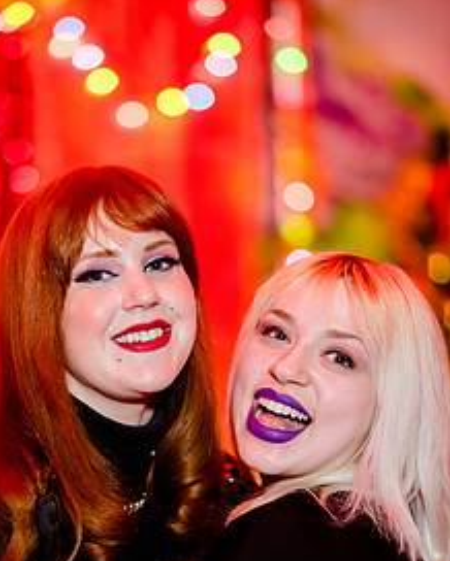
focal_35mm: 163
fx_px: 2711
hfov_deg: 9.5
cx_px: 167
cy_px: 425
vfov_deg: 11.8
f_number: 2
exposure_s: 1/60
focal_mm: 105
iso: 2500
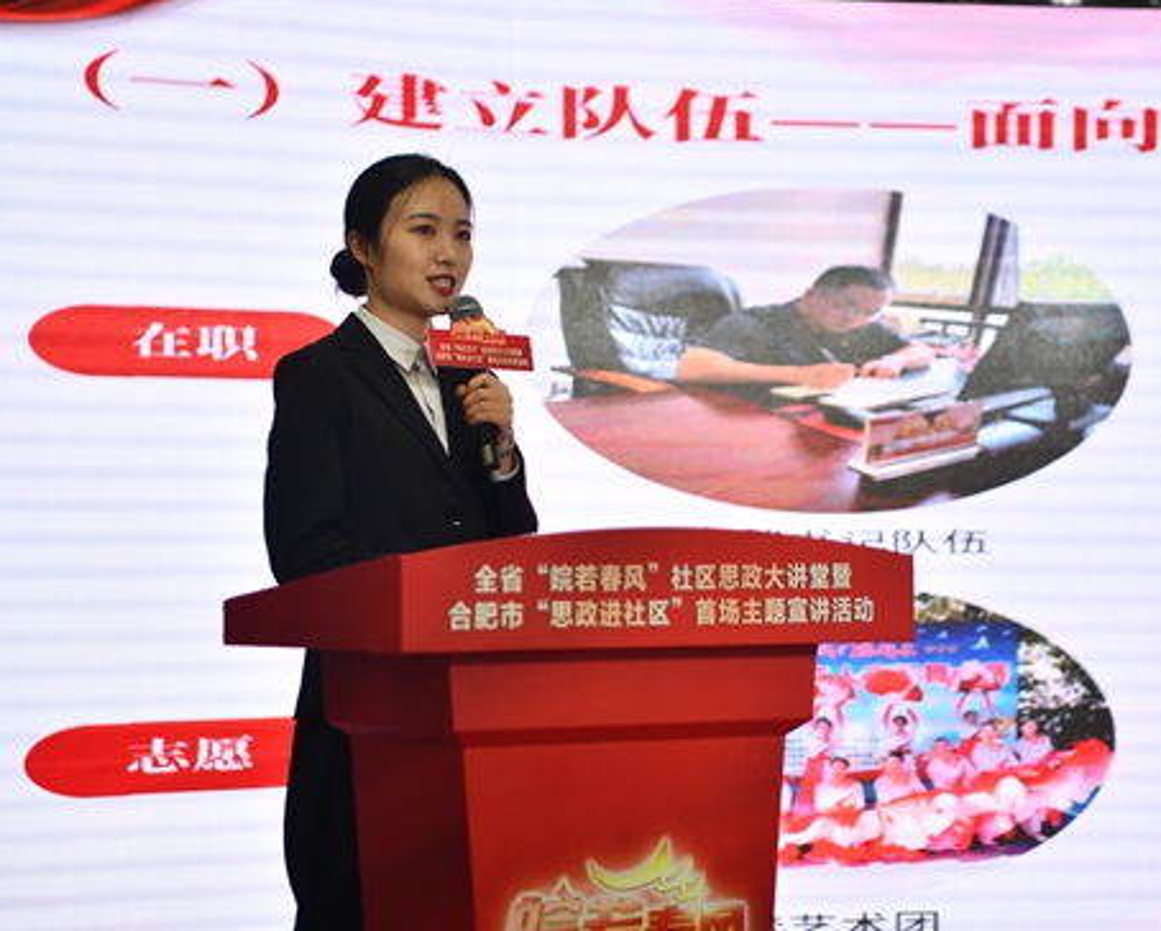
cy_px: 466
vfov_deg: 18.3
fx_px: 2889
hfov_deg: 22.7
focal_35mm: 84
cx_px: 614
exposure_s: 1/200
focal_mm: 62
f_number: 2.8
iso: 500
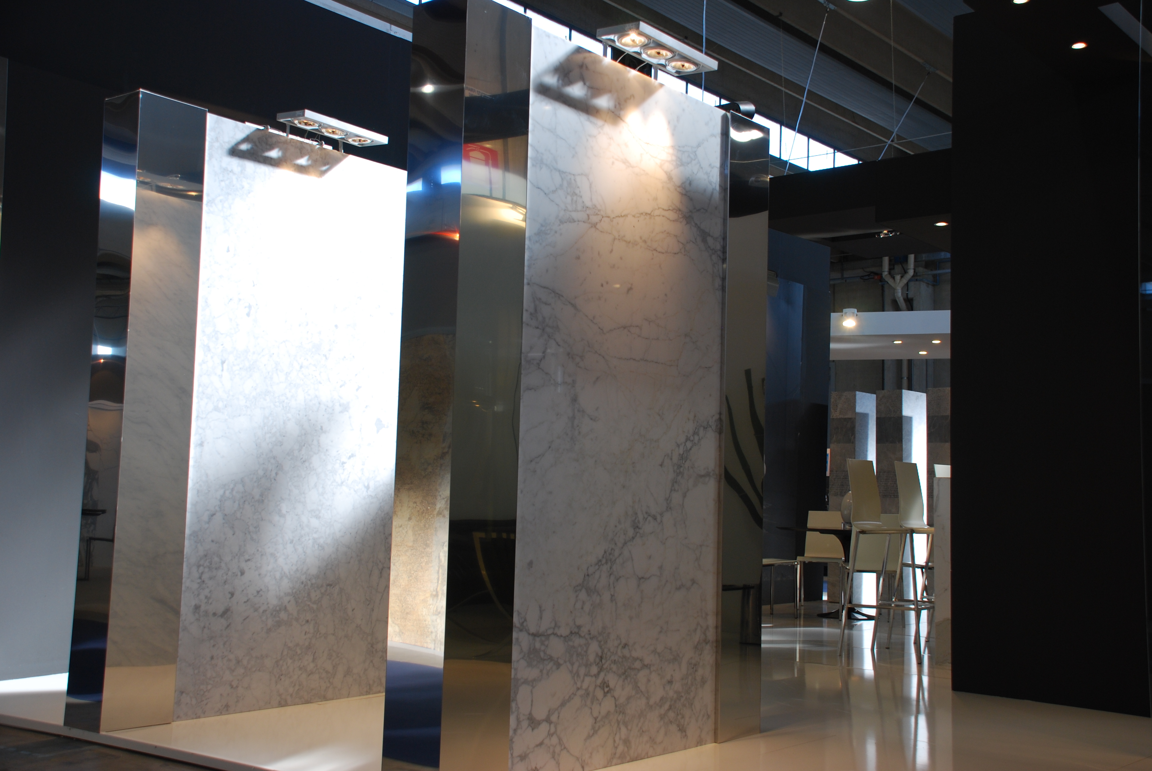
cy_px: 386
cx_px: 576
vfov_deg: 34.3
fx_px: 1249
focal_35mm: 39
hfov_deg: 49.5
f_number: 4.5
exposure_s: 1/60
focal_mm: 26
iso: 200
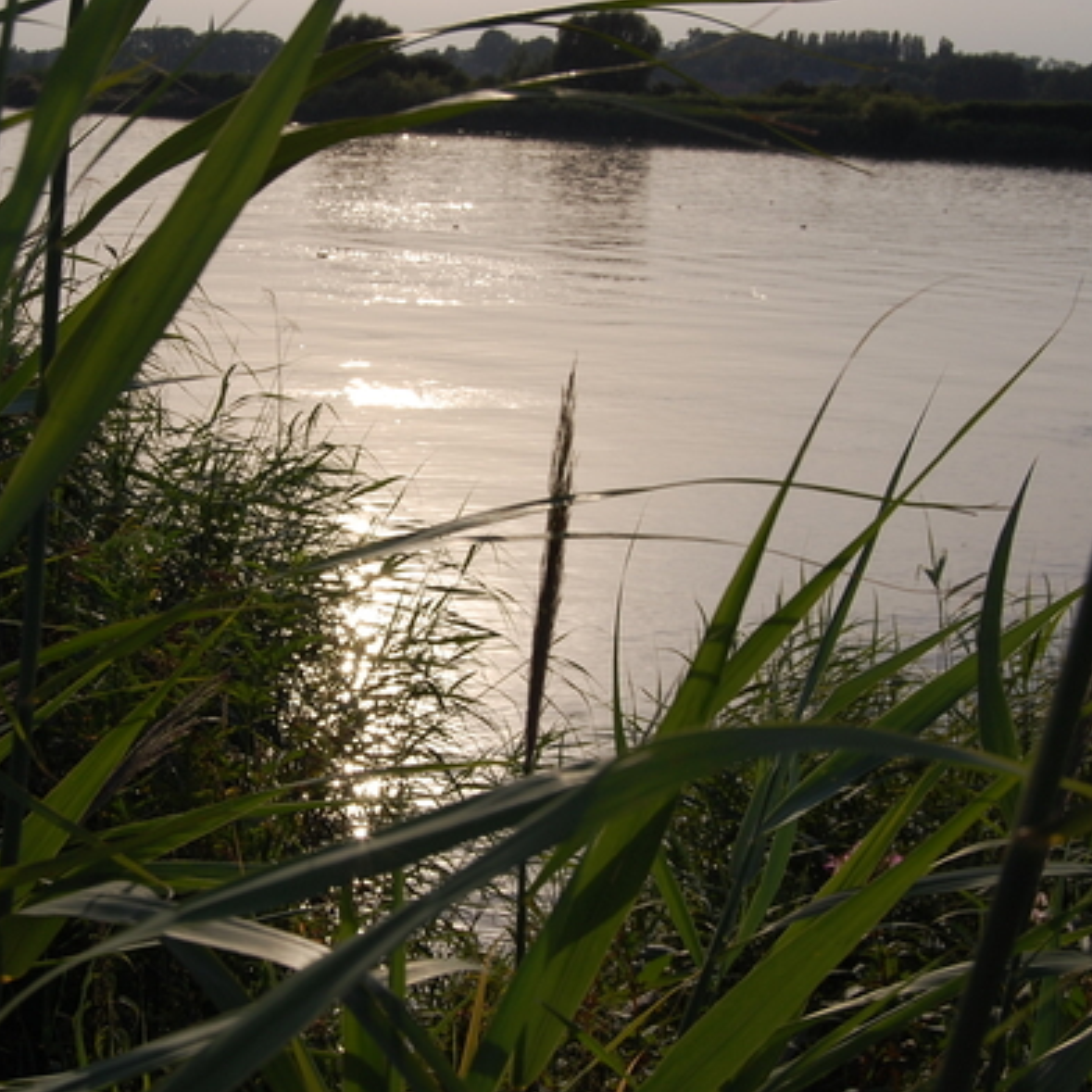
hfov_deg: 25.9
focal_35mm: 66
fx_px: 2356
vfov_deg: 26.1
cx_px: 339
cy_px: 547
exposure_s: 1/500
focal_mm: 34
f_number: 11
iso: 200
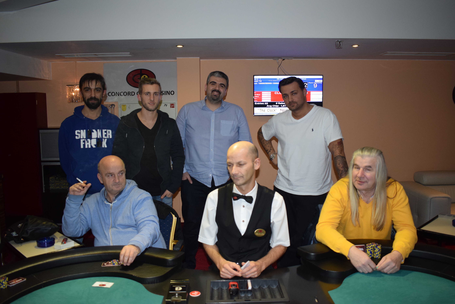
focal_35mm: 32
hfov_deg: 59.5
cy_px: 152
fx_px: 398
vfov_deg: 41.7
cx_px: 228
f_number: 3.8
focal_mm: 21
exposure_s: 1/60
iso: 1250
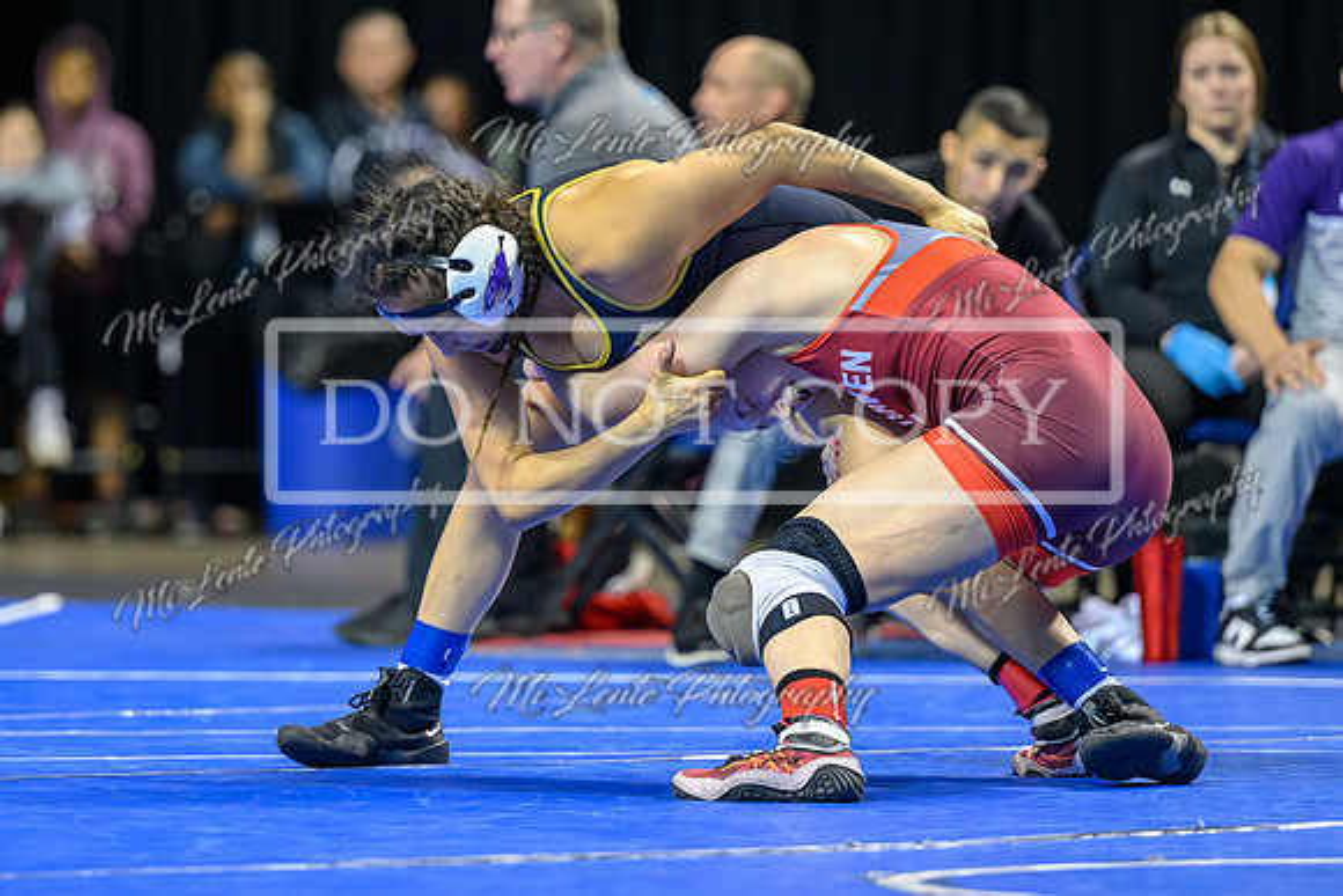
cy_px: 341
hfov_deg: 8.1
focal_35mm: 253
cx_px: 623
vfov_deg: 5.4
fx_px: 9433
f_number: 2.8
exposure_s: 1/800
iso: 3200
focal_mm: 175
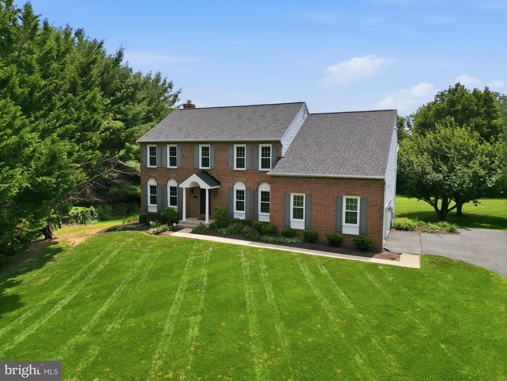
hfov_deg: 71.6
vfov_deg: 56.8
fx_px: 352
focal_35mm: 24
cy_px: 190
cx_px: 254
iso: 110
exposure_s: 1/6000
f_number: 1.7
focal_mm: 6.7
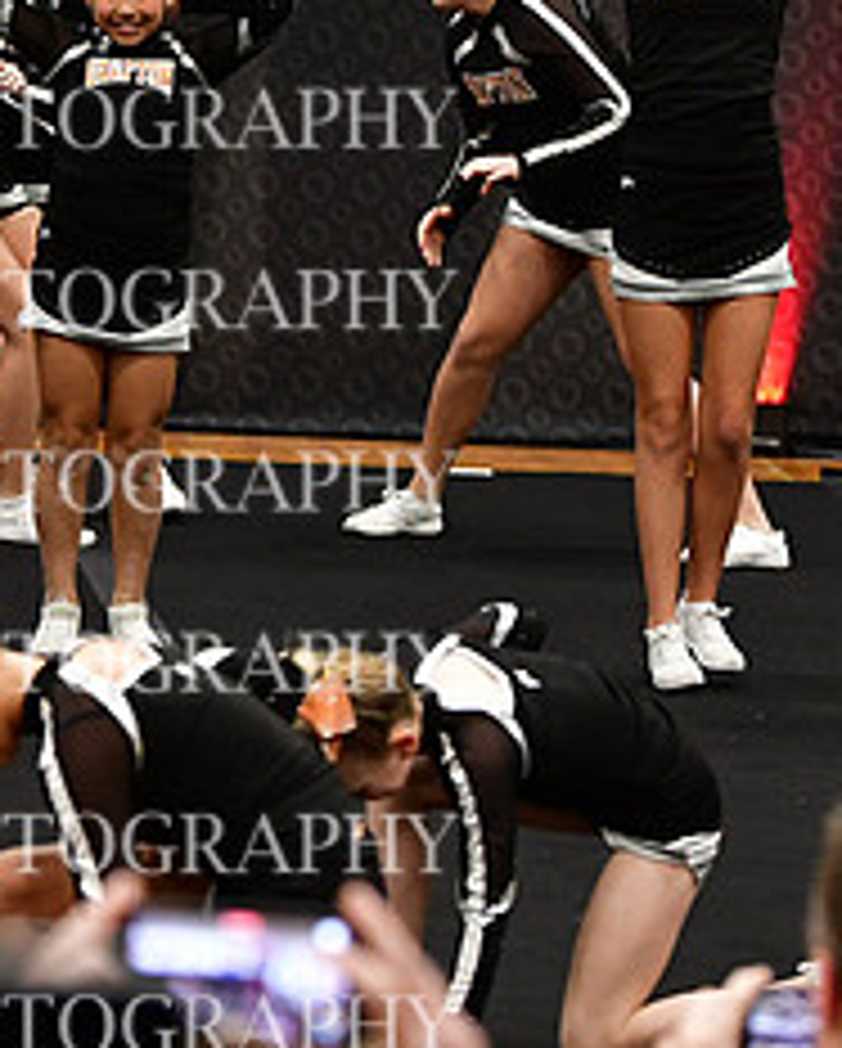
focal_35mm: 350
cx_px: -194
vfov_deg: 5.5
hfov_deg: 4.4
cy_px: 209
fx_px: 10881
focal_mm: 100
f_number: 3.5
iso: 4000
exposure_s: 1/500
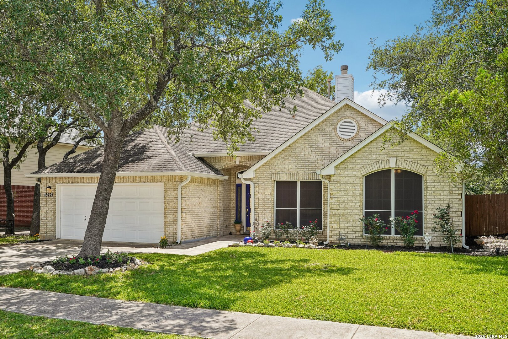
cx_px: 254
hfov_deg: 58.7
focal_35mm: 32
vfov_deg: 41.1
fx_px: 452
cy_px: 170
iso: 100
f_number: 8
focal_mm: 32
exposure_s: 1/160
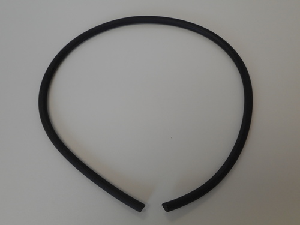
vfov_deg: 36.8
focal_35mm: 39
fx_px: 338
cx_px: 150
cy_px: 112
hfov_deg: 47.9
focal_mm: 6.9
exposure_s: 1/40
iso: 80
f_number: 4.5
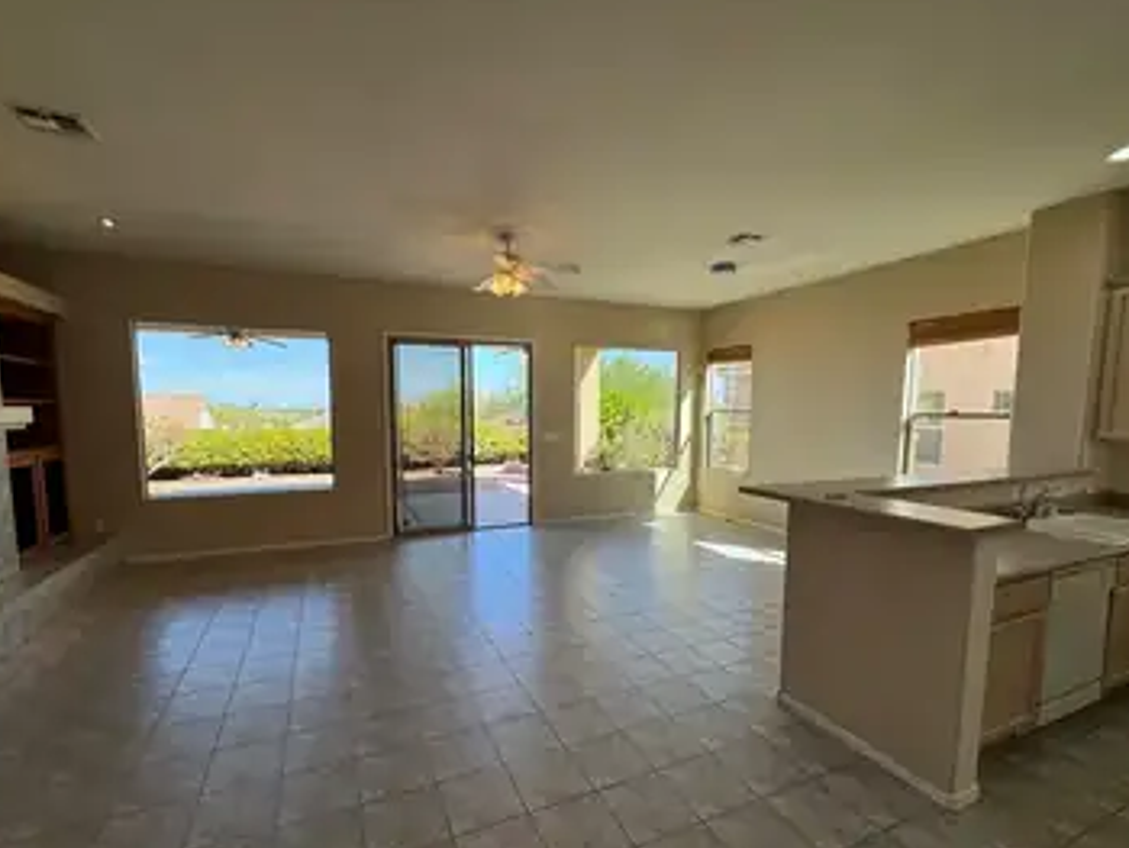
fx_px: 522
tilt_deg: -8.0
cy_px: 461
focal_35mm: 16
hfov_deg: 94.4
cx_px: 545
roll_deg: -0.5
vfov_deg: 78.0
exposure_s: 1/202
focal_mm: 2.22
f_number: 2.2
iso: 40
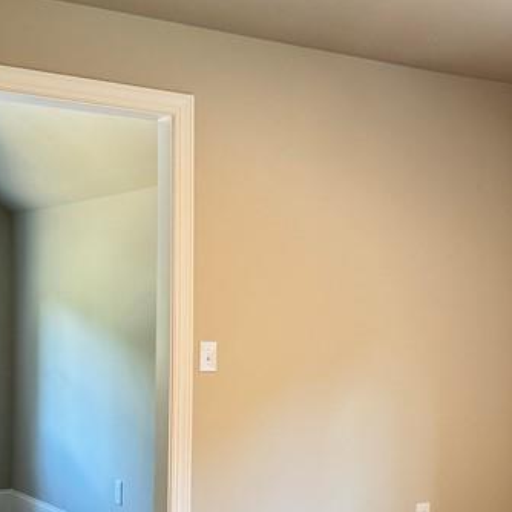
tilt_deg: -2.6
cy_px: 365
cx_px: 330
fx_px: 1088
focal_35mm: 65
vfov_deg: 26.2
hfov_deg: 26.4
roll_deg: -1.0
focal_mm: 6.76
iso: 250
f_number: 1.78
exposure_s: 1/60
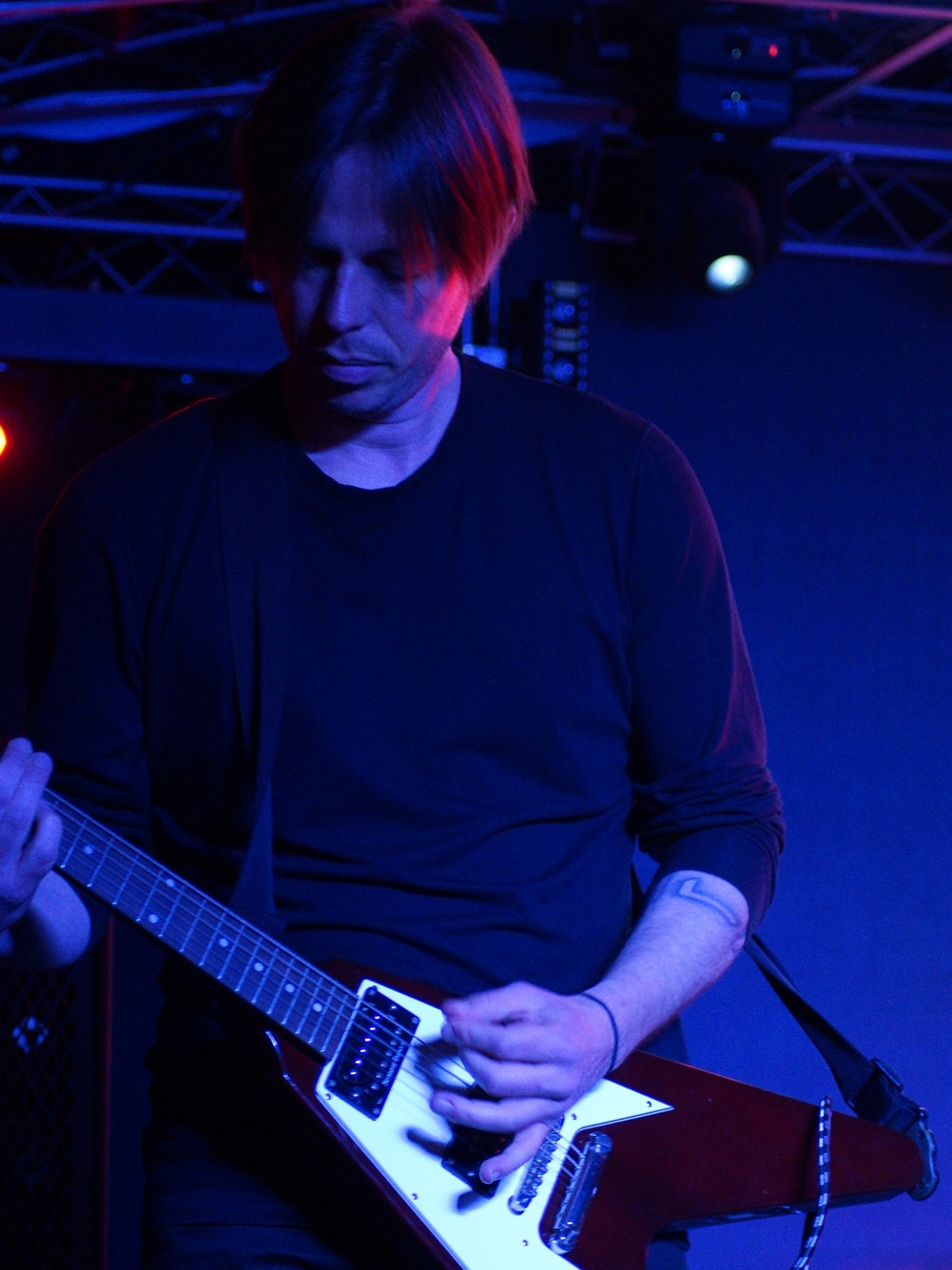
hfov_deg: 13.0
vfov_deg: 17.3
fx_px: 4180
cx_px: 477
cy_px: 678
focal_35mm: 114
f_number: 4
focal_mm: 70
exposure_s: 1/60
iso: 1600
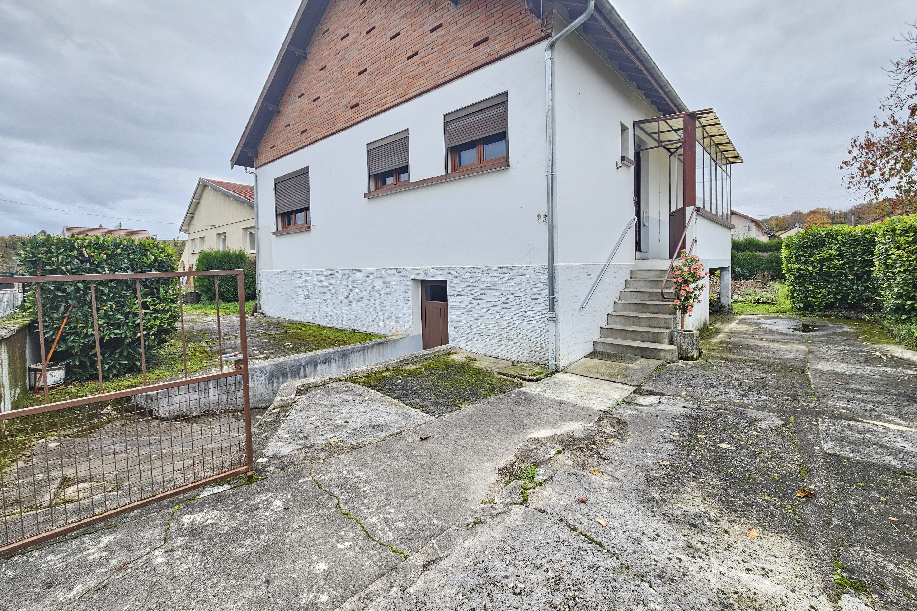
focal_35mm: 14
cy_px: 272
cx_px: 461
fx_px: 357
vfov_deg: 80.9
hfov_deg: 104.3
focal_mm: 2.2
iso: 64
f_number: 2.2
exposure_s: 1/50.3
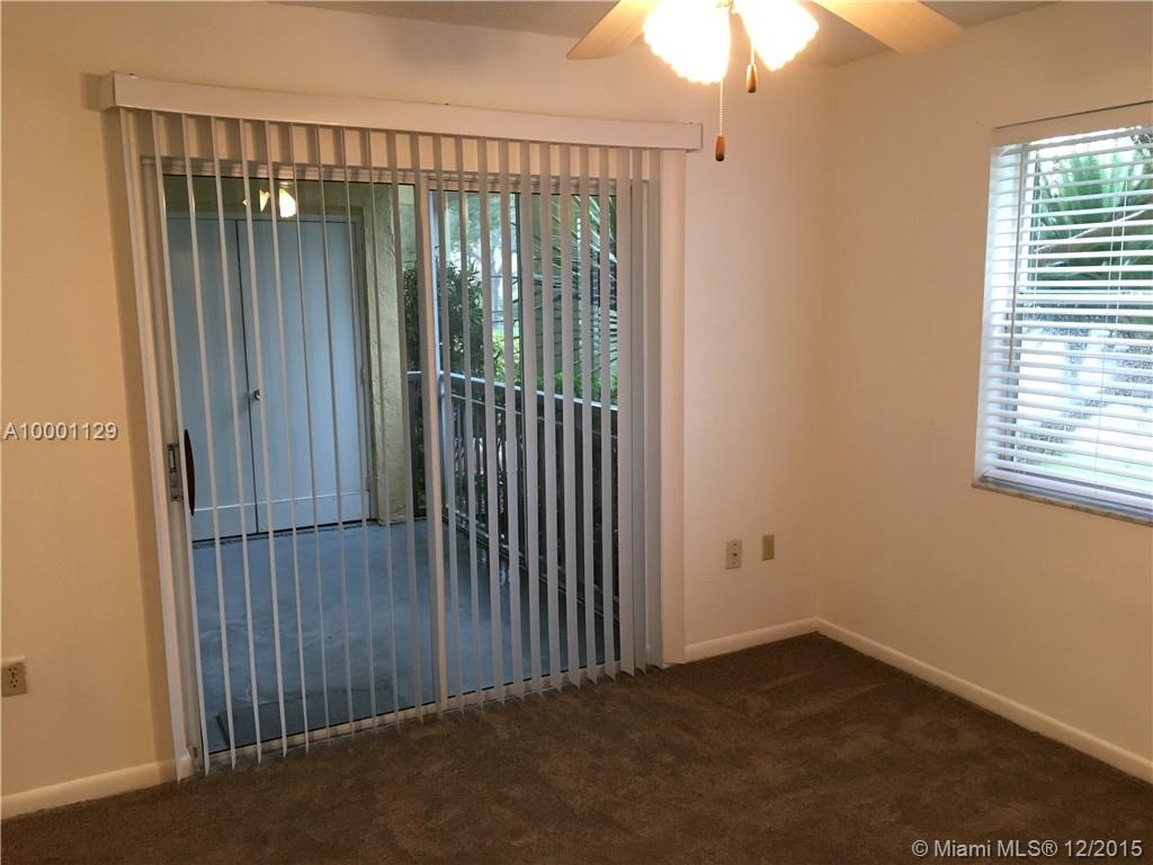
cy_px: 432
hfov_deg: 61.7
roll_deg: +0.4
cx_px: 576
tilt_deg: -8.3
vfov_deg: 48.2
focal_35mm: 29
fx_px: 966
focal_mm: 4.15
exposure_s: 1/30
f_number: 2.2
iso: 125
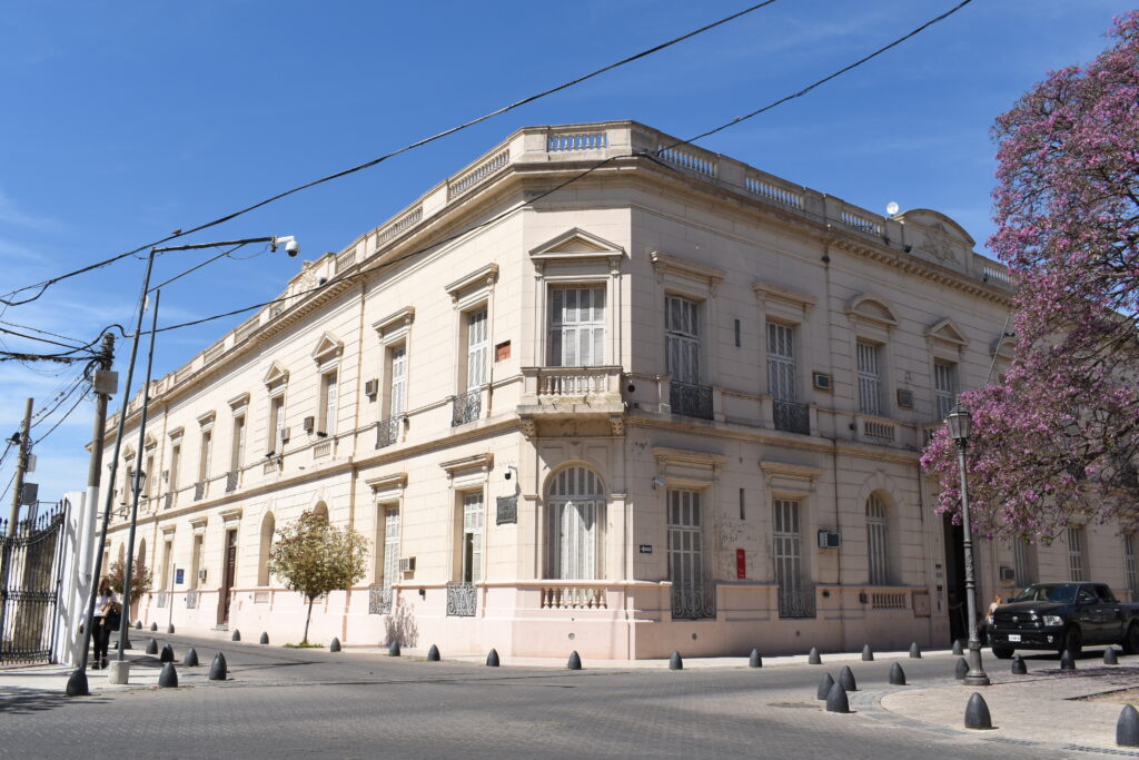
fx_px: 997
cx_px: 570
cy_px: 380
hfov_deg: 59.5
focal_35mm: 32
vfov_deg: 41.7
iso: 100
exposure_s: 1/200
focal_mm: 21
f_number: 11
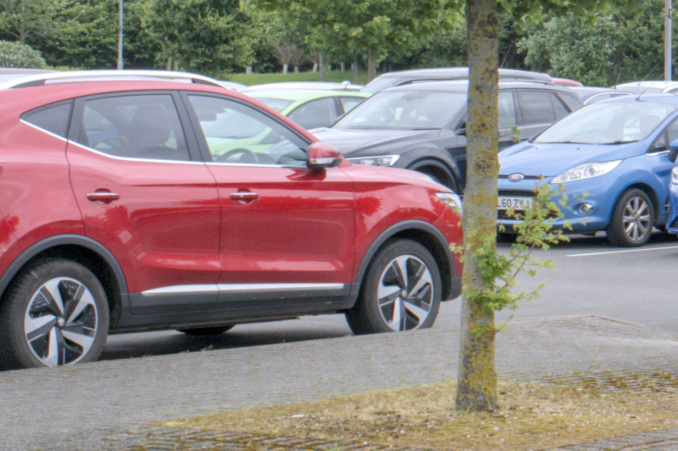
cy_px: -5
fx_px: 2785
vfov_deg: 9.2
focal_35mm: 148
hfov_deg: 12.5
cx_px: 1288
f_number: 7.1
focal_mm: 23
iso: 160
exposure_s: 1/220
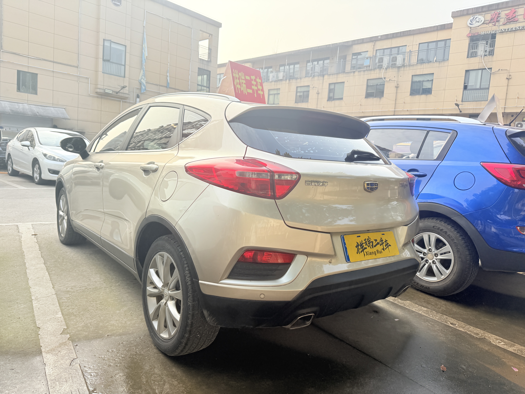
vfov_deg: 56.8
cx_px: 262
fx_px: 364
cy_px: 197
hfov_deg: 71.6
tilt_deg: -4.1
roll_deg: -4.5
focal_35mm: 24
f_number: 1.78
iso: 80
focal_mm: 6.76
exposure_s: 1/2110
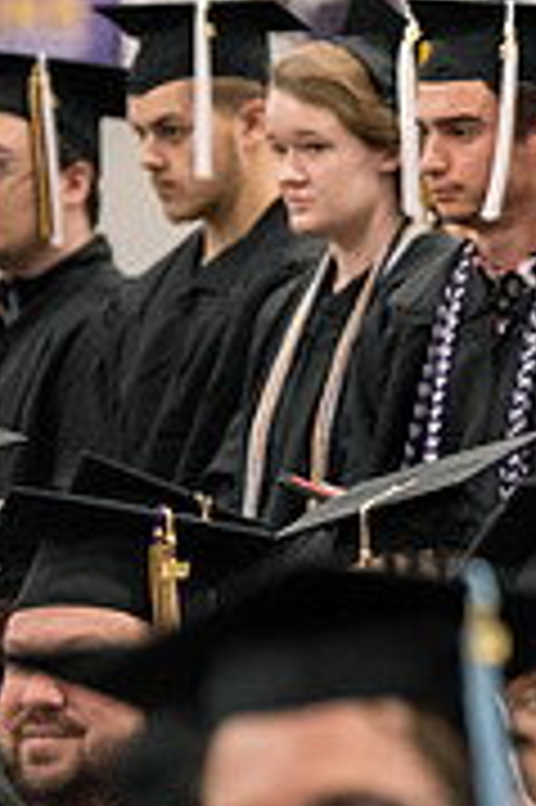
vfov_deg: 5.1
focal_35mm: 406
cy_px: 250
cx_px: 1293
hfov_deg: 3.3
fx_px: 9084
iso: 4000
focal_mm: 125
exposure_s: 1/200
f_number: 3.5
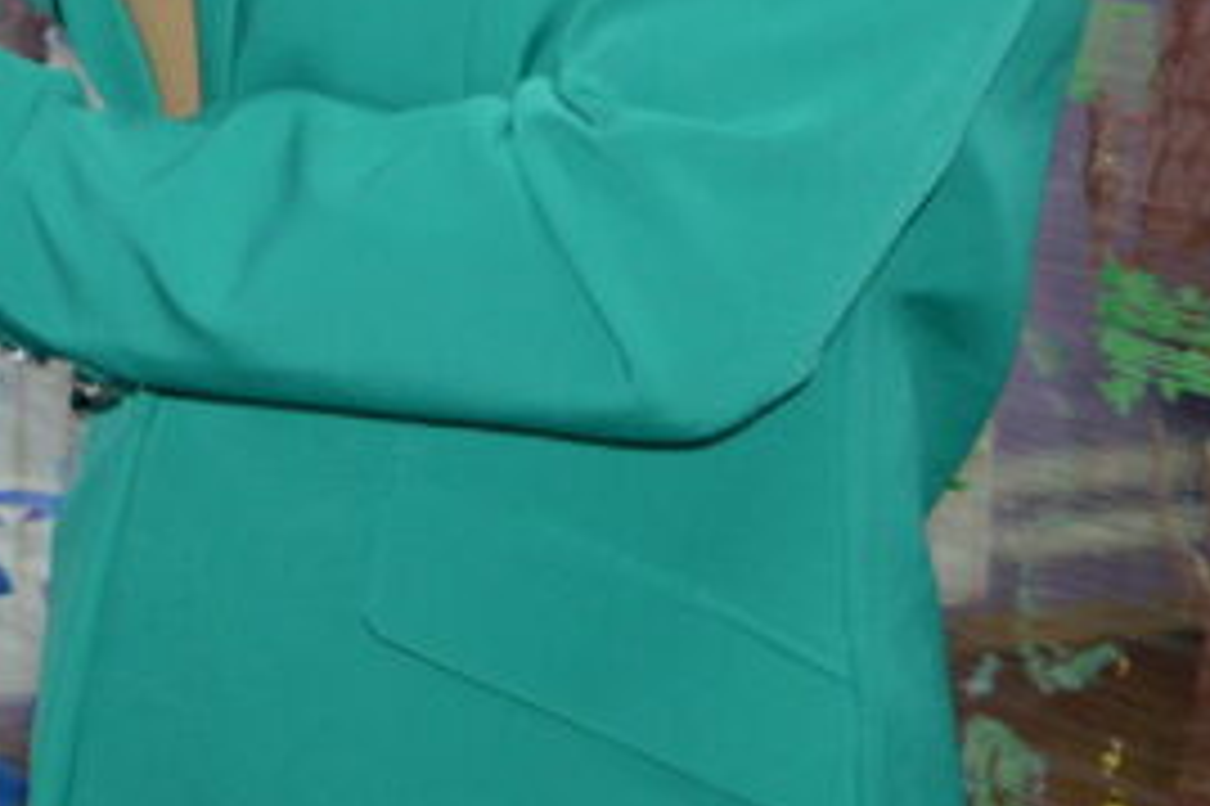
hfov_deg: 16.6
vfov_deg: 11.2
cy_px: -606
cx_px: -508
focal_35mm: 114
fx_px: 3829
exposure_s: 1/60
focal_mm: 20
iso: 640
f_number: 3.8
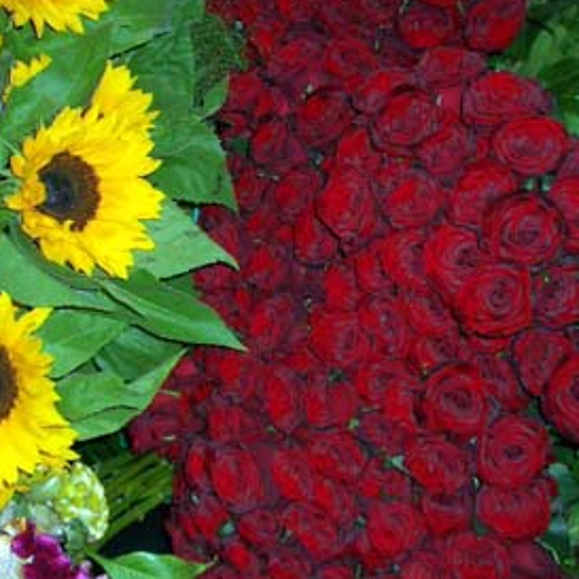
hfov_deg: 33.3
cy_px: 278
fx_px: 965
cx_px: 242
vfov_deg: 33.4
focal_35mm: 51
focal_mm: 5.8
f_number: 4.3
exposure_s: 1/60
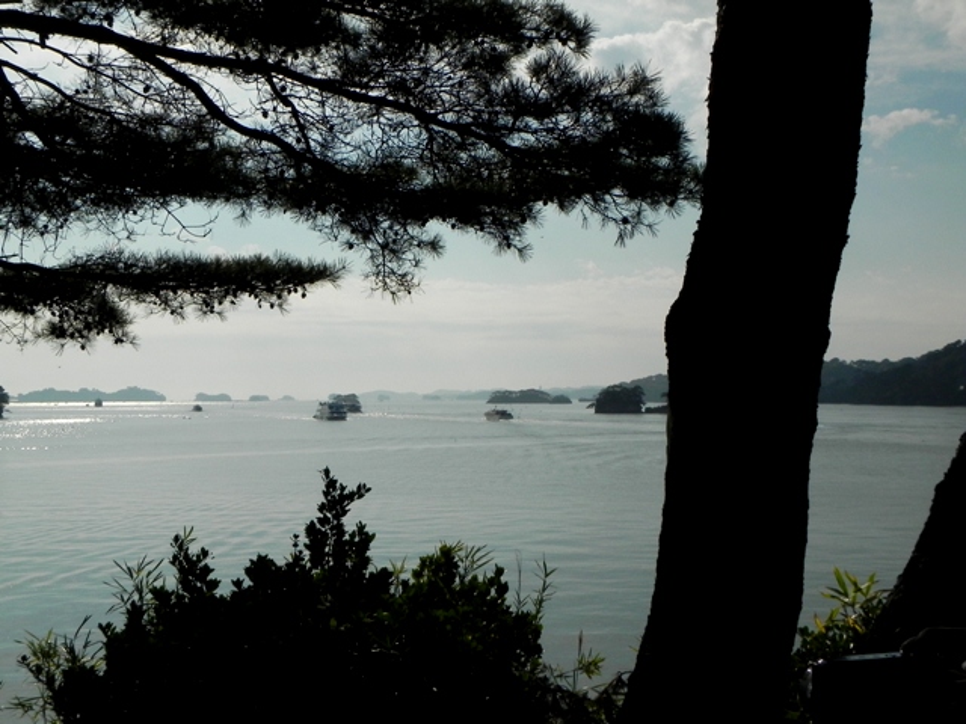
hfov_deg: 41.2
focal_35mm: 46
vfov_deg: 31.5
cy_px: 362
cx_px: 483
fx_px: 1284
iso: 160
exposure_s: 1/2000
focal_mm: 8.2
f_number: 8
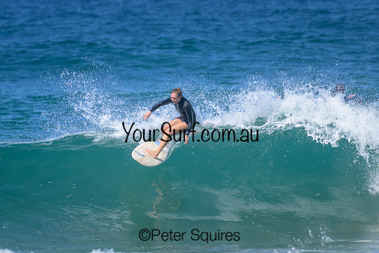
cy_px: 126
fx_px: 10530
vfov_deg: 1.4
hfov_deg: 2.1
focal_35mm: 1000
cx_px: 190
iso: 1100
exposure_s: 1/2000
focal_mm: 1000
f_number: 11
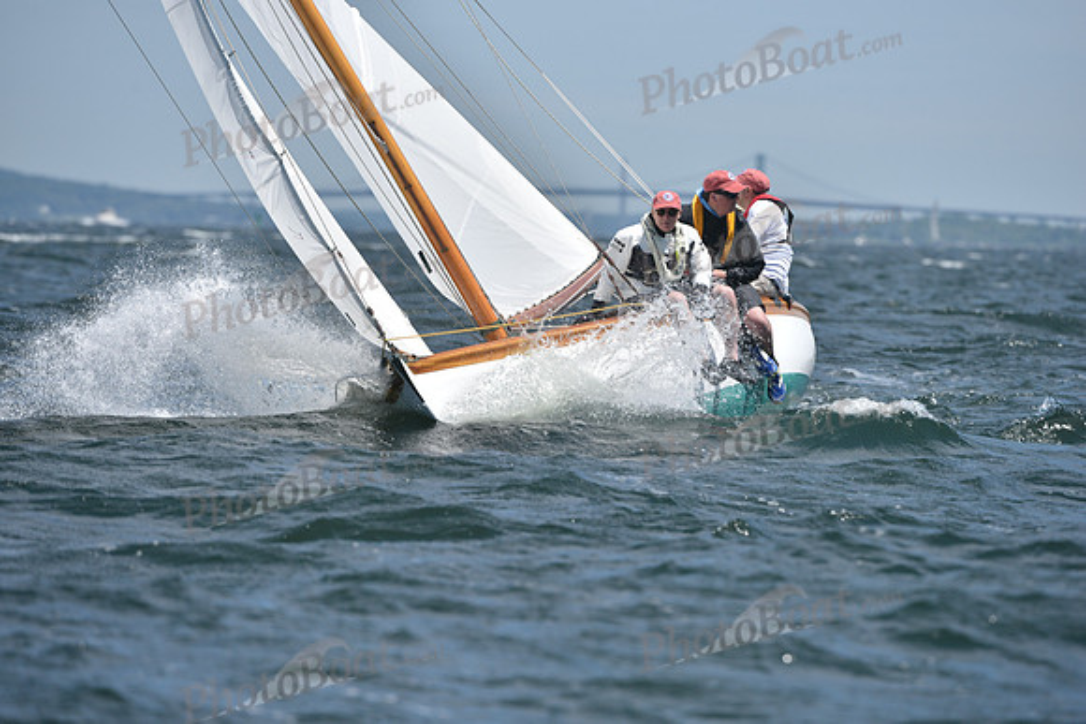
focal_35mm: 400
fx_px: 12069
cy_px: 362
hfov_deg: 5.2
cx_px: 543
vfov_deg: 3.4
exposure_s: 1/1250
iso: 250
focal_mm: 400
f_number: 6.3
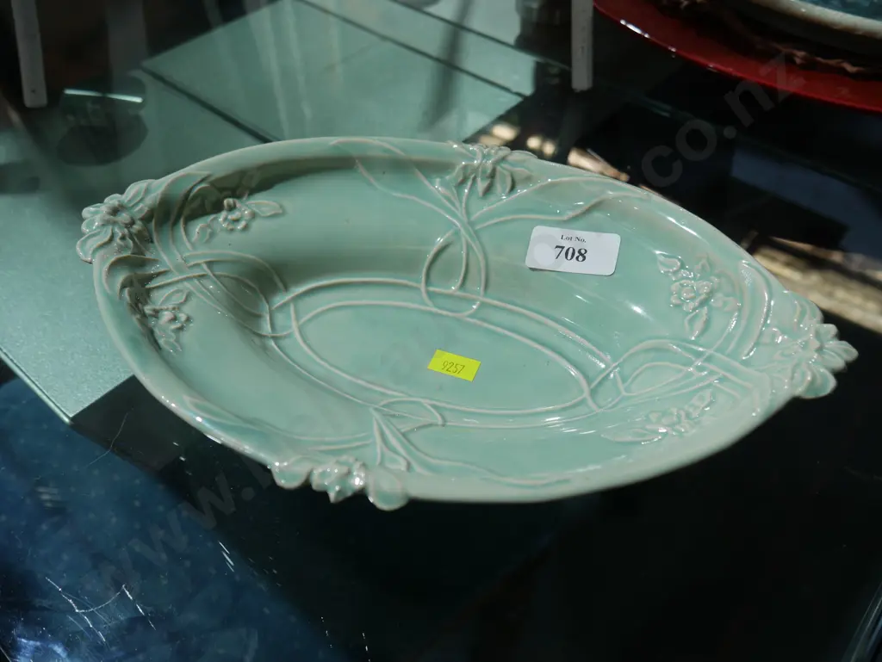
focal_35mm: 28
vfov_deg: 49.8
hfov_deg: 63.4
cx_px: 441
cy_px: 331
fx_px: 714
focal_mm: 14
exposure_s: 1/60
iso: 250
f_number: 4
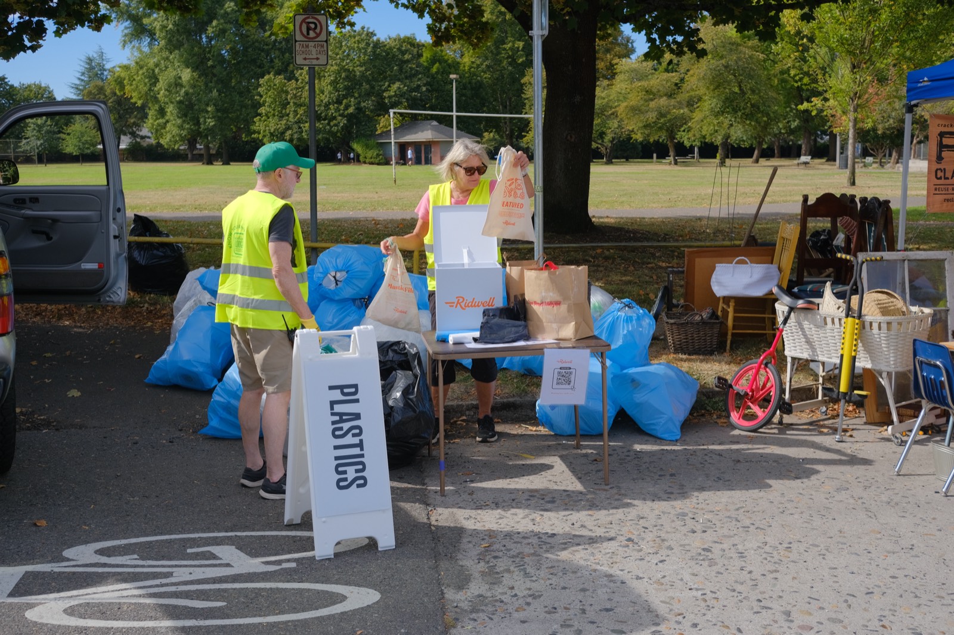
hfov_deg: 47.4
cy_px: 318
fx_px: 1086
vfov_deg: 32.6
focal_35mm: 41
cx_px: 477
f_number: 4.5
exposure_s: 1/1100
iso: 320
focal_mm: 27
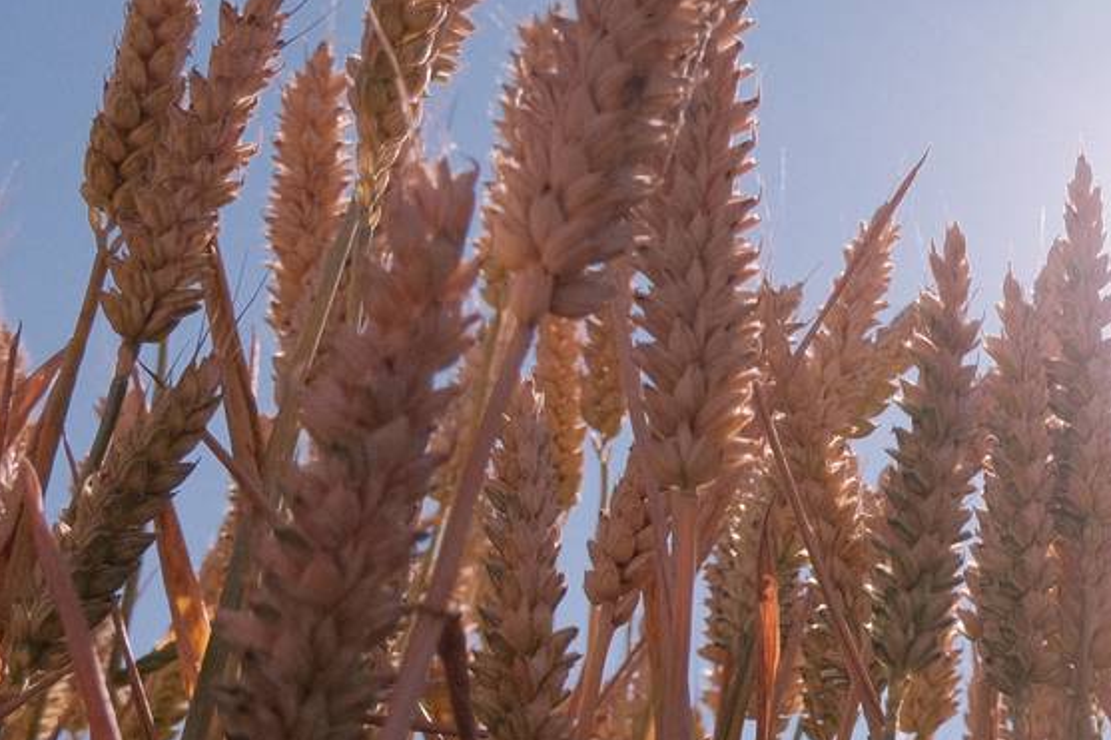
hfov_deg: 24.6
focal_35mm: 69
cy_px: 536
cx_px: 1526
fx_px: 2129
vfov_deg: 19.6
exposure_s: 1/4000
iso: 640
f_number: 5.6
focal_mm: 16
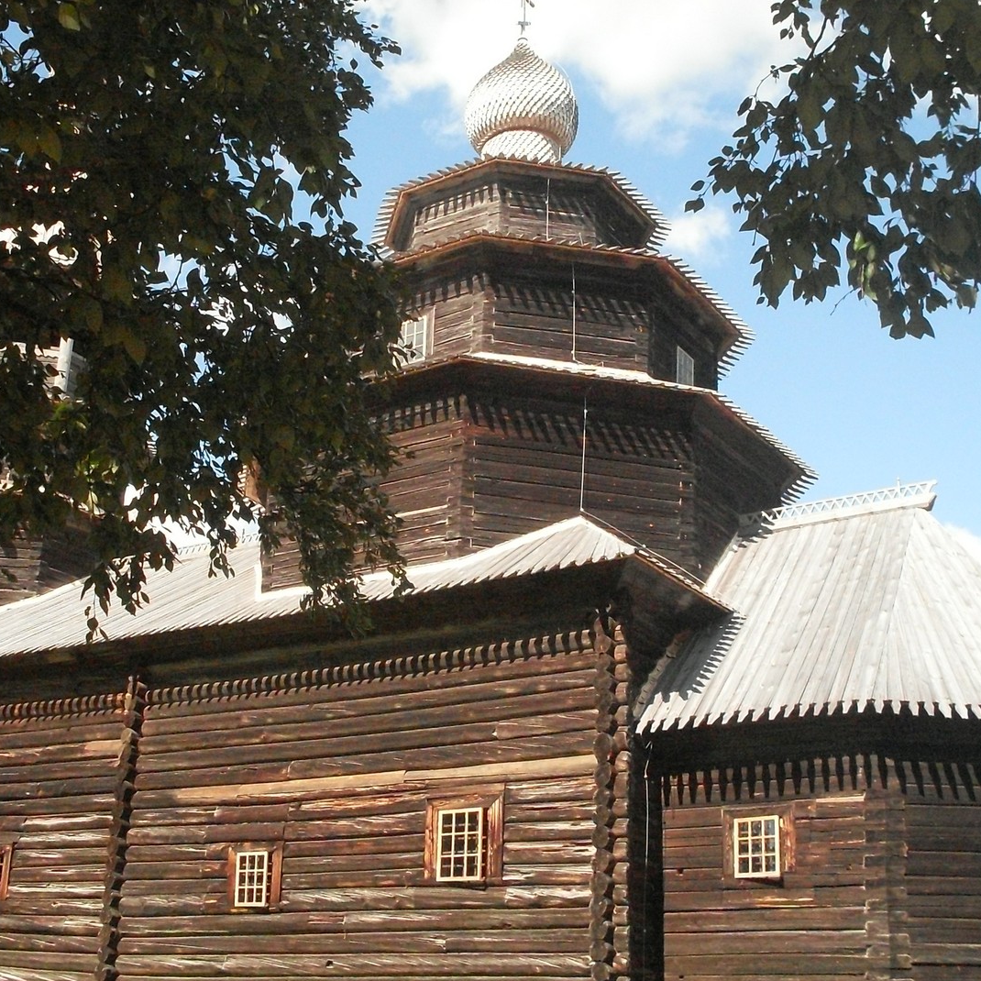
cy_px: 492
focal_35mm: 45
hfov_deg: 37.6
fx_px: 1443
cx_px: 485
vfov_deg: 37.6
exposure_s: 1/350
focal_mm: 6.3
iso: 400
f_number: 8.4
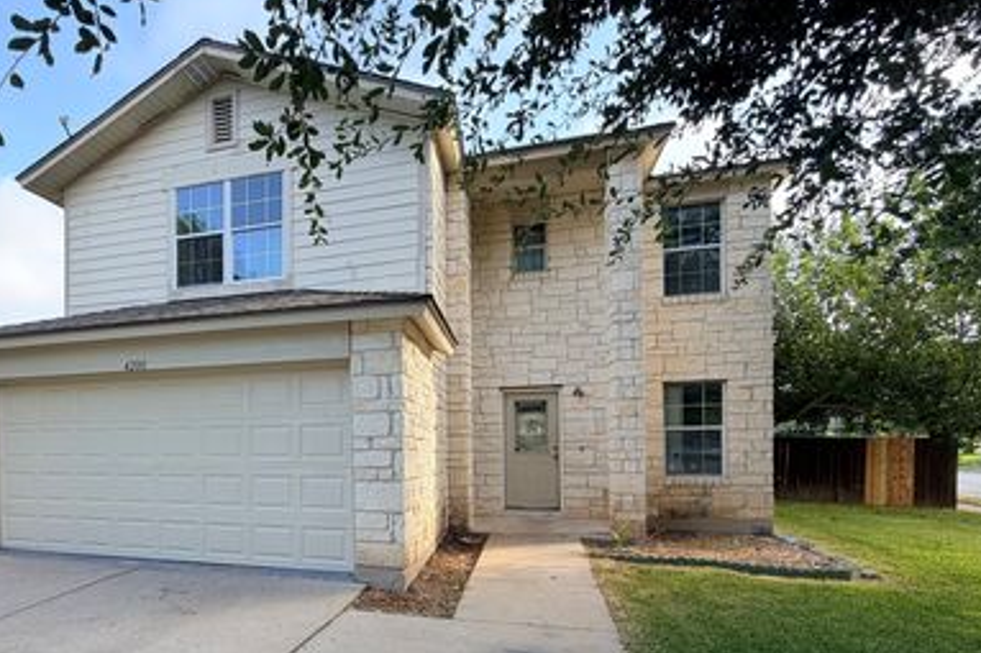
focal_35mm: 19
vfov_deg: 62.7
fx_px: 518
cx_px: 369
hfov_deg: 85.3
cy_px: 442
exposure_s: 1/206
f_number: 2.2
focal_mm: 2.22
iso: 40
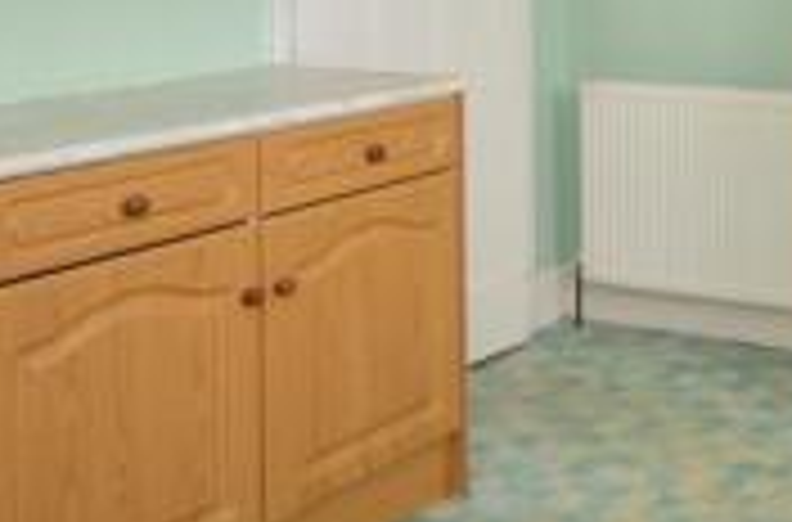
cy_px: -72
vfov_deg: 22.5
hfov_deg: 31.5
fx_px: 1228
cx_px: 882
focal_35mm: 56
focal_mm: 10
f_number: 5
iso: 200
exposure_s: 1/15
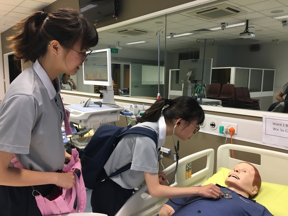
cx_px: 144
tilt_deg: -6.2
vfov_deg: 48.2
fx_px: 241
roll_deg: -0.3
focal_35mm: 29
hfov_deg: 61.7
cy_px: 108
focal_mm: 4.15
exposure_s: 1/33
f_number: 2.2
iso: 80
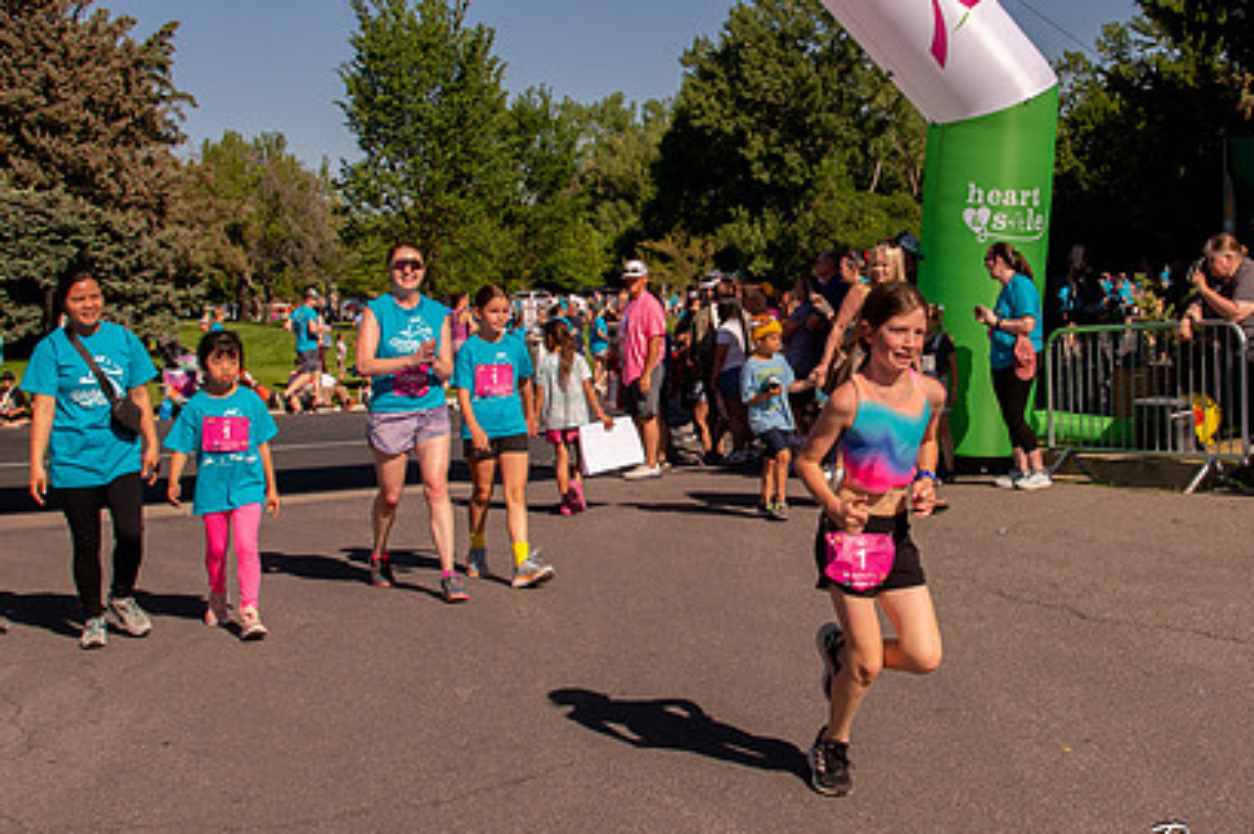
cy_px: 355
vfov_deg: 29.8
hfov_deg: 43.2
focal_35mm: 45
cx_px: 806
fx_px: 1566
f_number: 11
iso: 800
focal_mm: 24
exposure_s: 1/1250
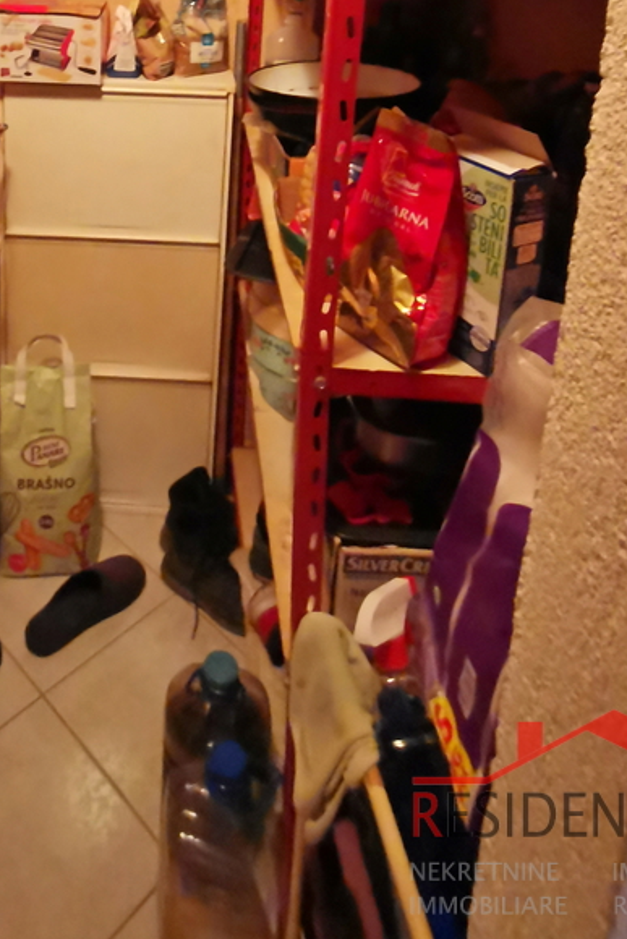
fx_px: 809
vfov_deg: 52.2
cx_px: 141
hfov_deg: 40.9
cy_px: 76
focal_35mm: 31
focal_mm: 2.35
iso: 2000
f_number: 2.2
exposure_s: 1/17.1
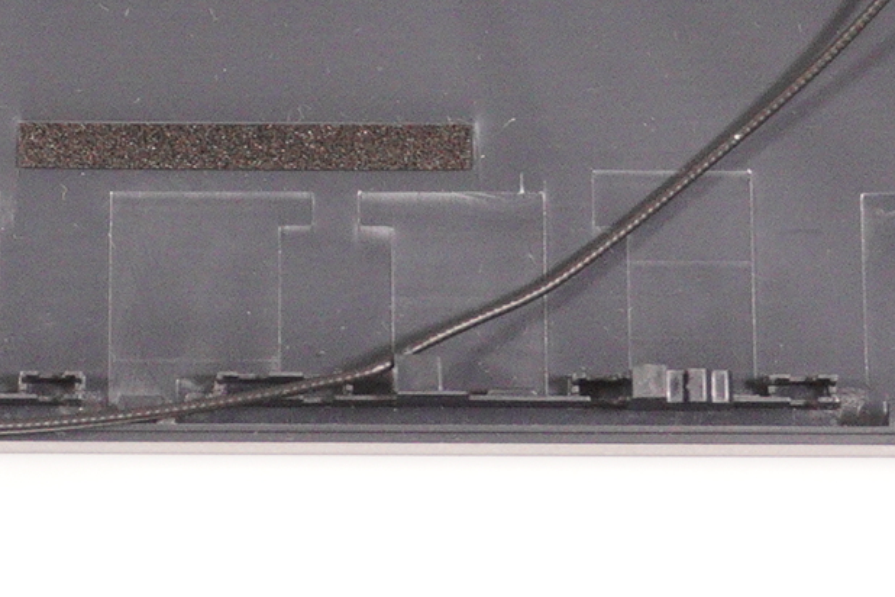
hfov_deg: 9.7
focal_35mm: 211
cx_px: 177
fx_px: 5256
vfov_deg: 6.3
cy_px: -654
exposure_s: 1/250
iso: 1600
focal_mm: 29
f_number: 5.6
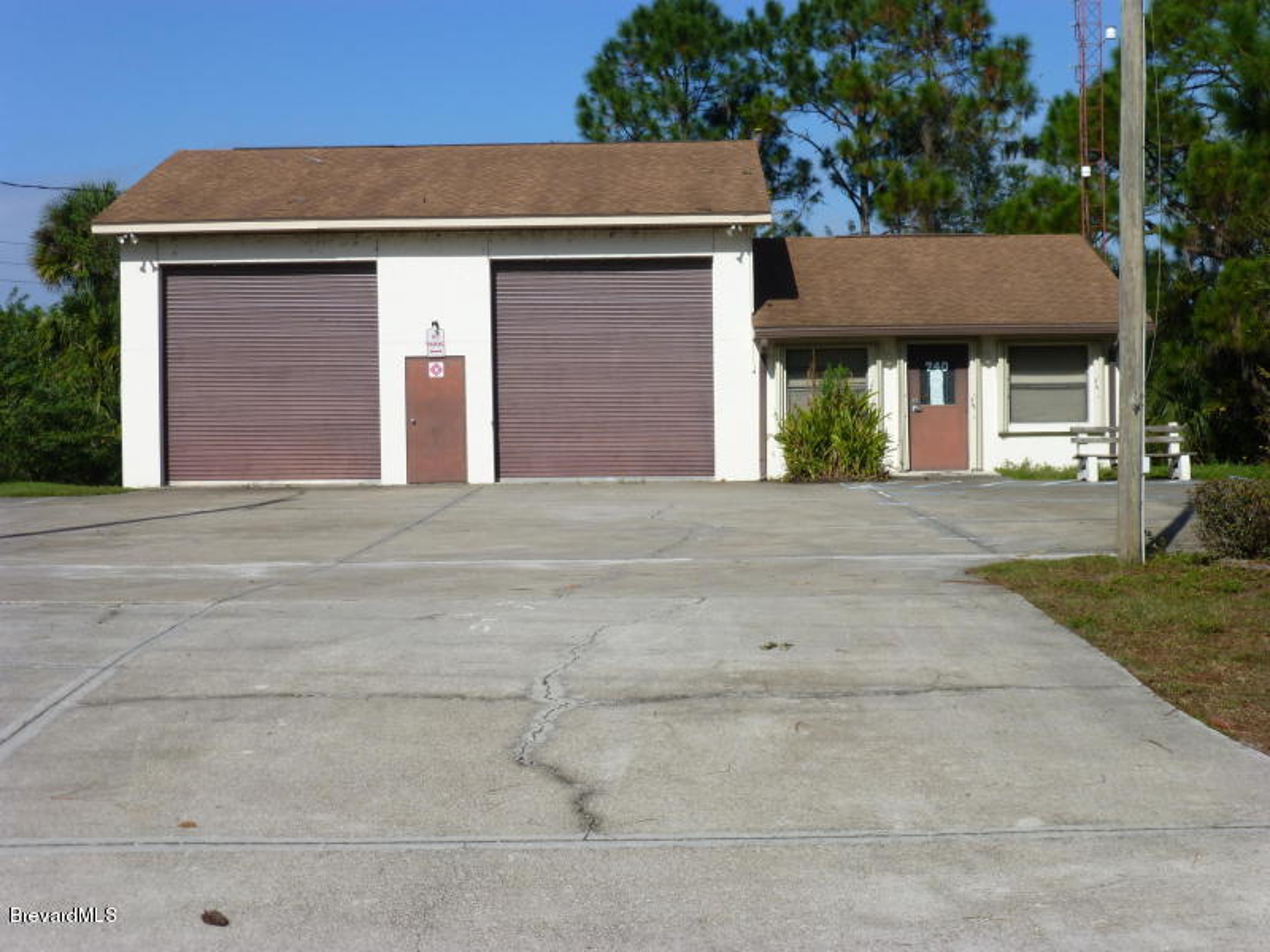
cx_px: 635
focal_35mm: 54
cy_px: 476
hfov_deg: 35.5
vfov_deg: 27.0
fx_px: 1981
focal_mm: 9.7
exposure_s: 1/1300
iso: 100
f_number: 4.6
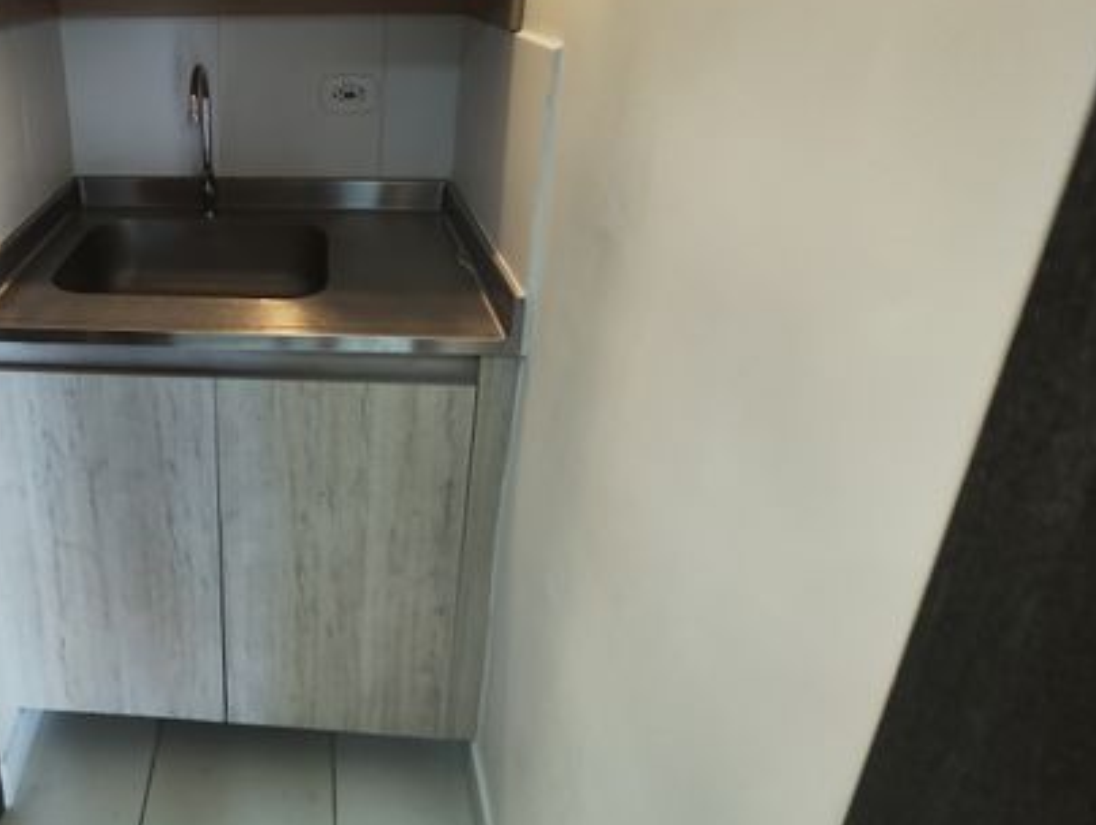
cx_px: 250
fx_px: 729
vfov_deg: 56.2
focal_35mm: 23
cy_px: 209
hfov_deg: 68.2
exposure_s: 1/30
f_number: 2.2
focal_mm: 2.16
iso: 396
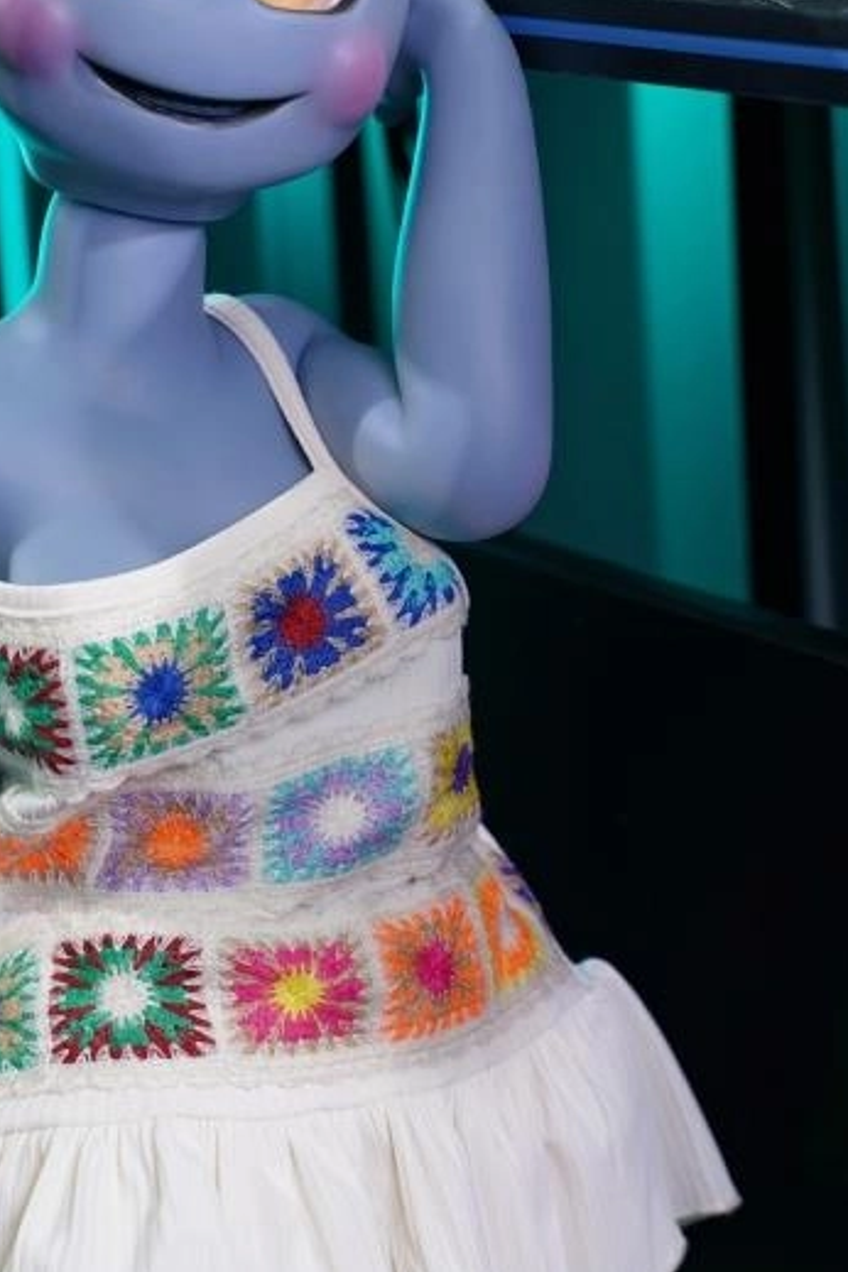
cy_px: 446
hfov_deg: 10.5
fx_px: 4593
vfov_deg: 15.7
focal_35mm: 130
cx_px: 225
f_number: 5
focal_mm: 75
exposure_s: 1/50
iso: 400
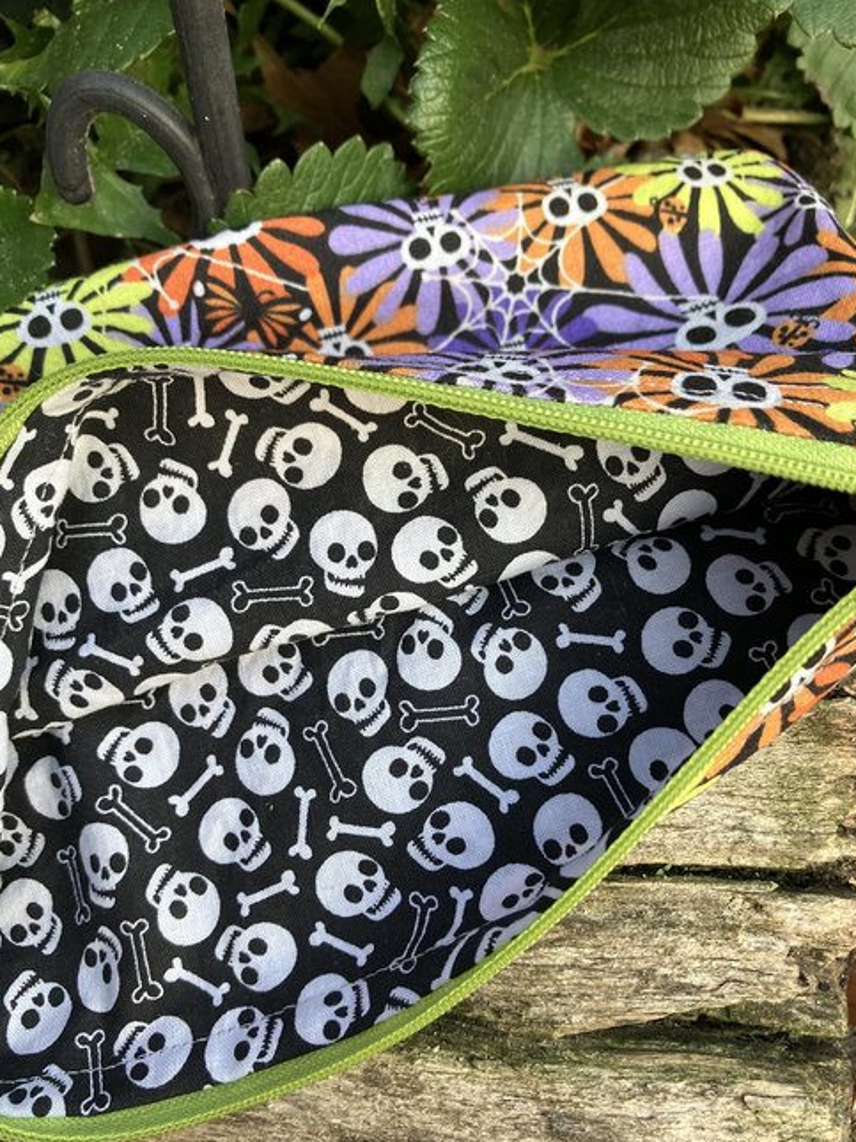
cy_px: 575
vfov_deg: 61.7
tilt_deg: -42.5
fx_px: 956
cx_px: 425
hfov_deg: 48.2
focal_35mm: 29
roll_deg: -2.9
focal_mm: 3.99
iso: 80
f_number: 1.8
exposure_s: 1/113
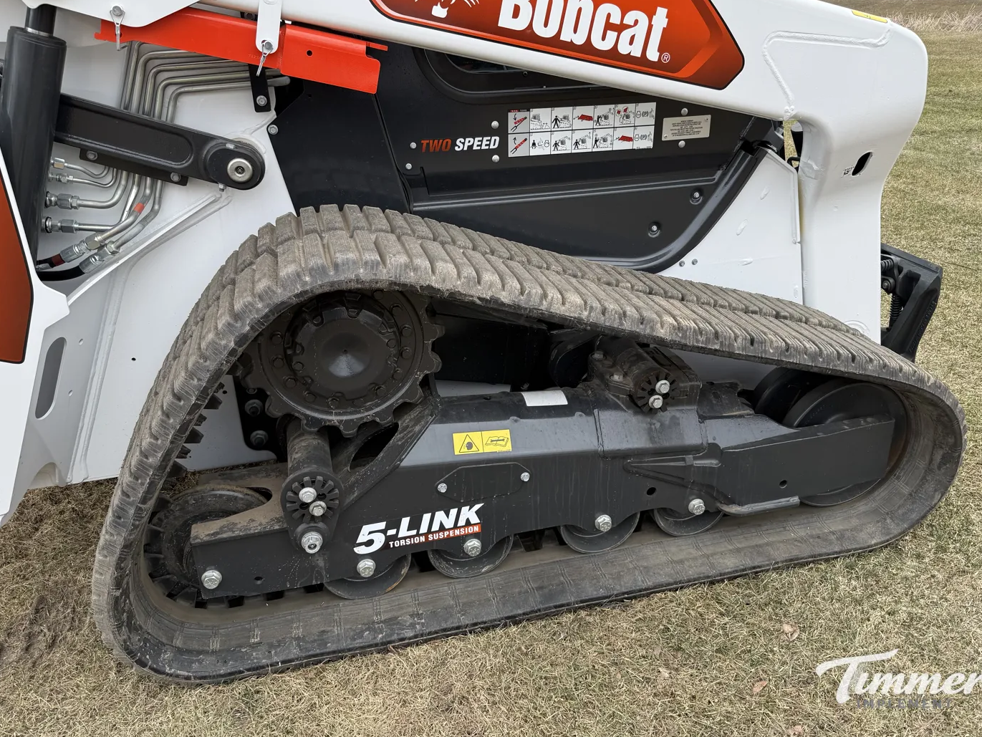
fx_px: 795
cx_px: 503
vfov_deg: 49.8
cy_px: 367
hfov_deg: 63.4
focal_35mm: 28
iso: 80
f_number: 1.78
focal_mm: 6.76
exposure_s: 1/757
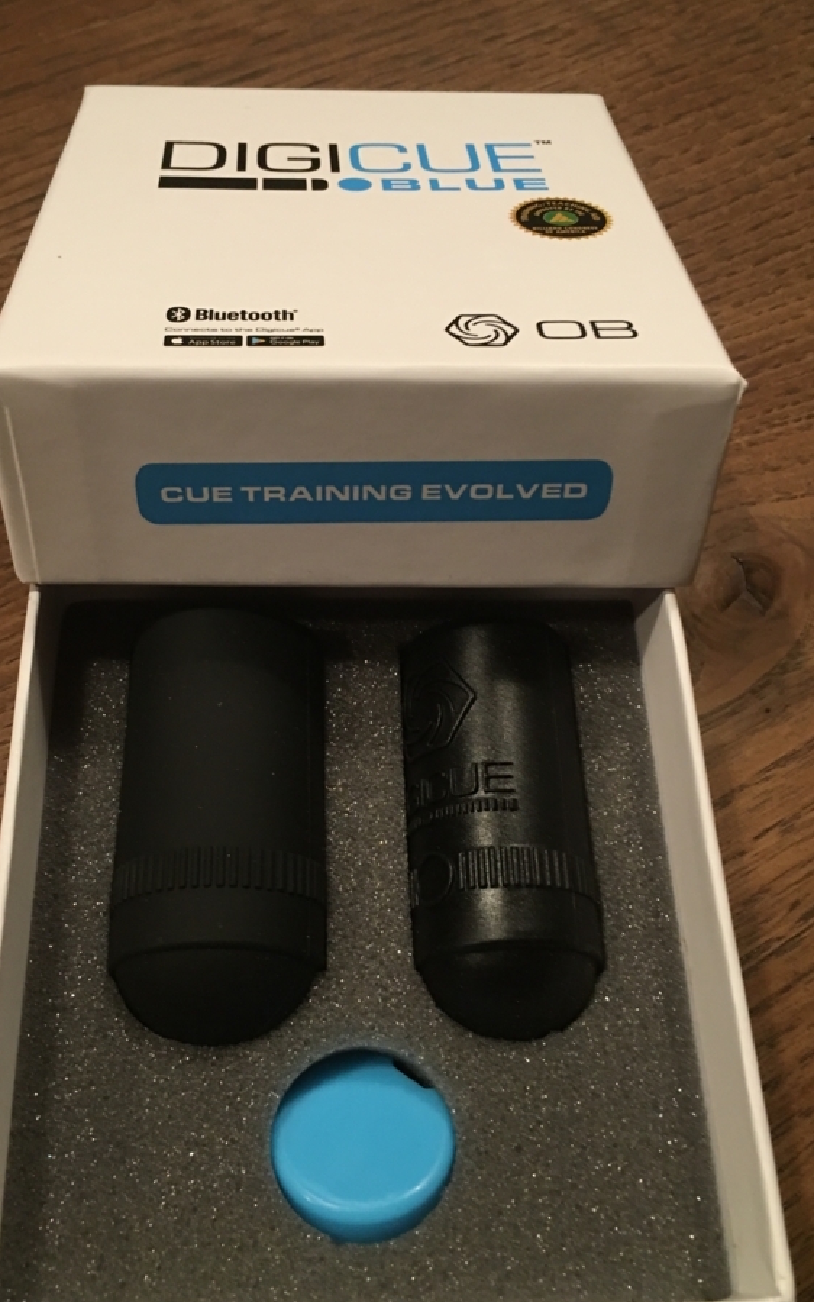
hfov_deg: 36.2
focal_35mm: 35
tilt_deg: -59.9
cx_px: 351
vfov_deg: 55.3
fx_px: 1242
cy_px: 626
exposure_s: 1/15
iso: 64
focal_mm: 4.15
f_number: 2.2
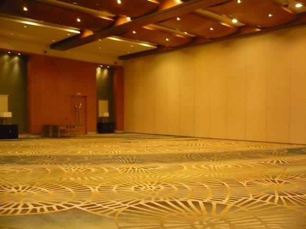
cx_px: 153
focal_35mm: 35
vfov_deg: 40.7
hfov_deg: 52.6
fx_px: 309
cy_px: 114
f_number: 2.8
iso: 400
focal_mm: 5.8
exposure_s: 1/30
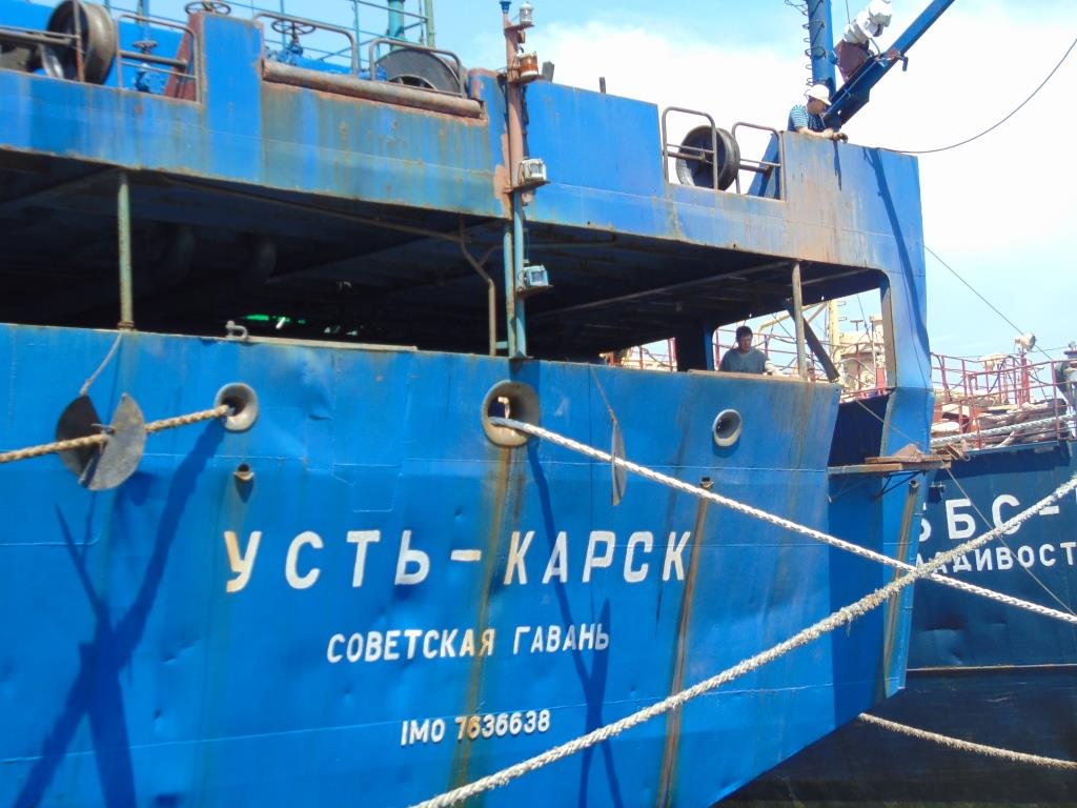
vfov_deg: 20.7
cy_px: 404
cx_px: 538
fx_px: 2209
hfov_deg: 27.4
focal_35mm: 71
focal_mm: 12.8
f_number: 3.7
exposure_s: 1/500
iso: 80
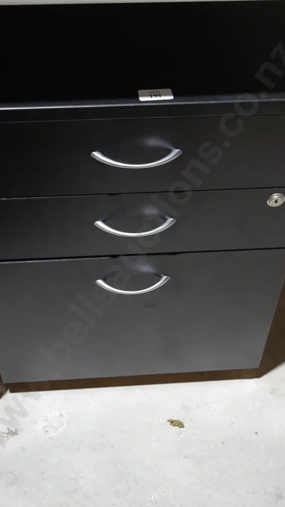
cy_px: 252
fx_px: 591
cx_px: 135
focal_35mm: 44
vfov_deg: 46.4
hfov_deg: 27.1
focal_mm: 20
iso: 800
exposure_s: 1/60
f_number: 4.5
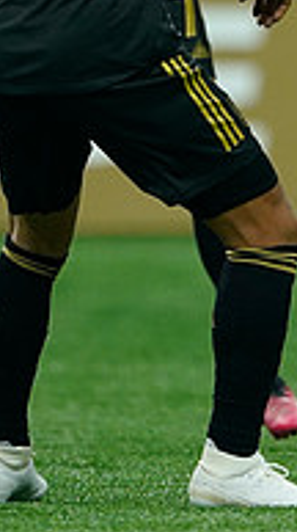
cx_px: 161
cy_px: -74
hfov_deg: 0.8
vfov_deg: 1.5
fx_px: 20620
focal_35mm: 1467
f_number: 4
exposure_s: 1/1600
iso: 3200
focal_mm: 600
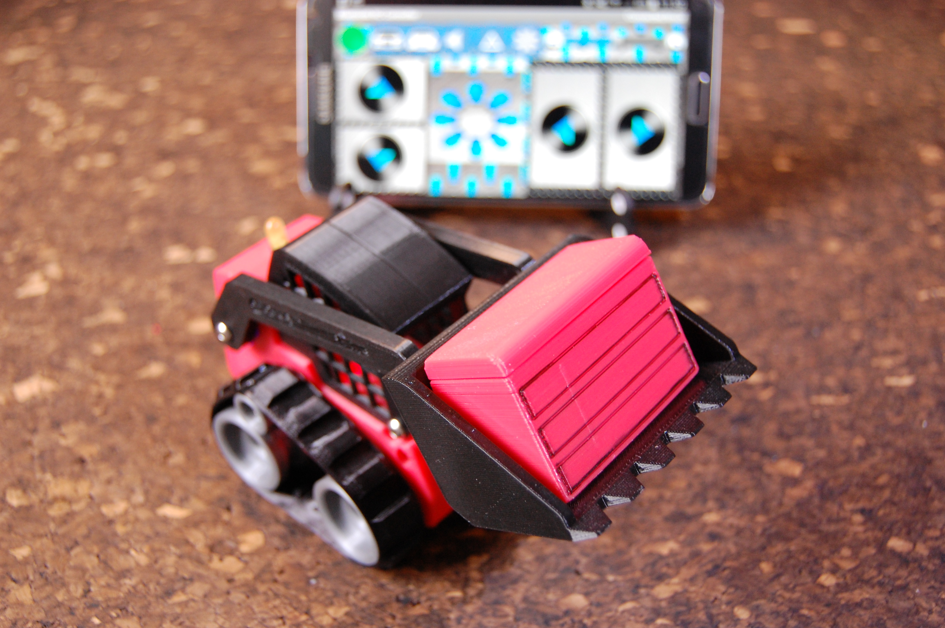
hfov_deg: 46.4
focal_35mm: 42
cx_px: 472
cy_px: 314
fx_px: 1102
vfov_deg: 31.8
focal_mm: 28
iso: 800
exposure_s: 1/20
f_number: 4.2
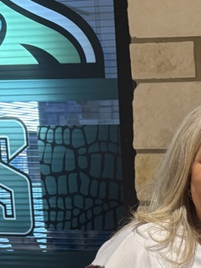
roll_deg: +0.6
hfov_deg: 16.9
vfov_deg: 21.8
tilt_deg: -14.3
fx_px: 642
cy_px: 325
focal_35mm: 83
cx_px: 252
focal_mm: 5.96
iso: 160
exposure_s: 1/60
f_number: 1.6
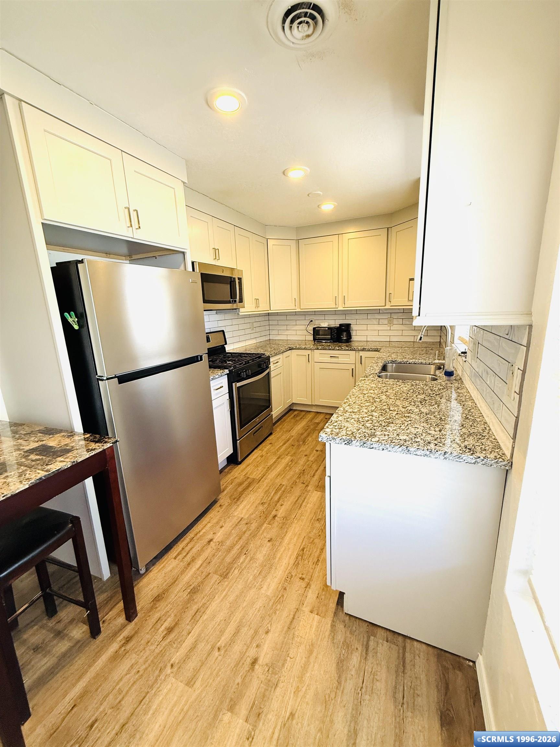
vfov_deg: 102.1
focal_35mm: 14
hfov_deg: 85.7
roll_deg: +2.2
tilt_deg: -11.8
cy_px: 374
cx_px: 280
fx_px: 302
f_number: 2.2
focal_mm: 2.22
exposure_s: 1/120
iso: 200
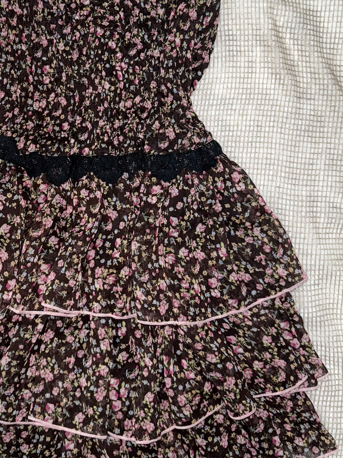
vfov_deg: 46.1
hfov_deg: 35.3
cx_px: 92
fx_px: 528
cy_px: 155
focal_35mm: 40
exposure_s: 1/47
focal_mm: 6.76
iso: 100
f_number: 1.78
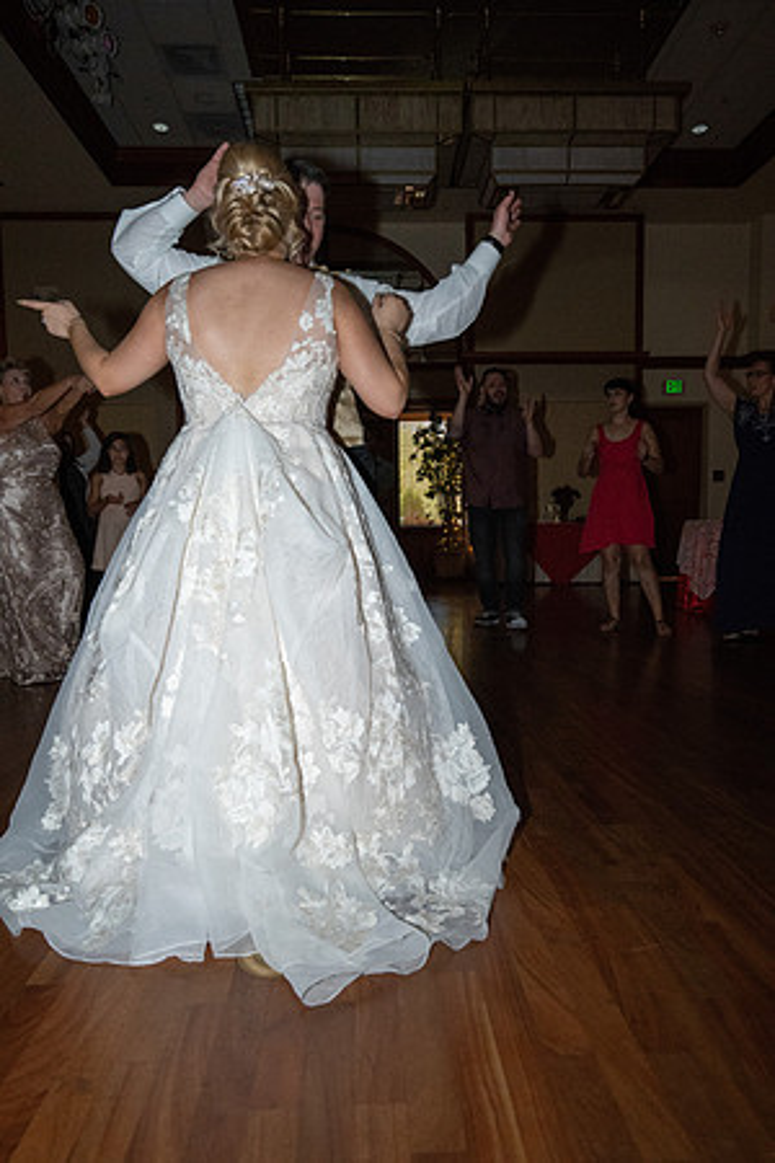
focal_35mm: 24
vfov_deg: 73.7
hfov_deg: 53.1
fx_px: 775
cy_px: 582
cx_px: 388
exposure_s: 1/250
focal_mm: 24
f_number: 5.6
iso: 8000
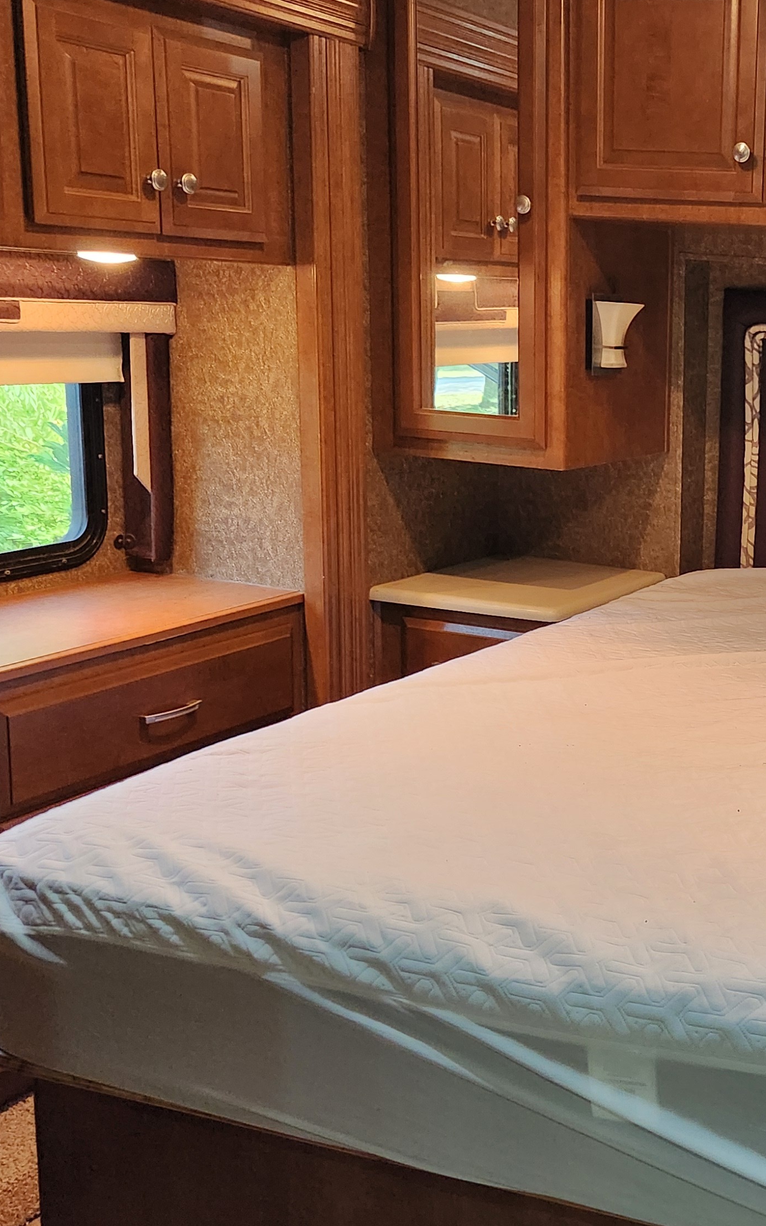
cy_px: 578
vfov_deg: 45.2
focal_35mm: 44
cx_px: 871
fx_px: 1470
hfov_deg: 26.6
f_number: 1.8
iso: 640
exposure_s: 1/120
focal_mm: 5.4
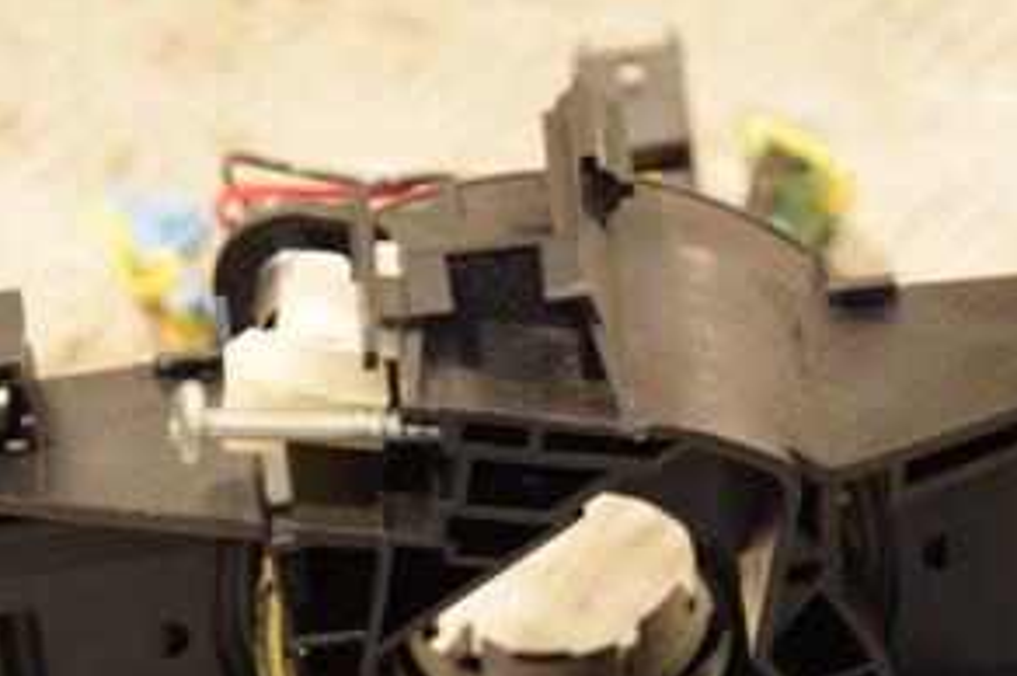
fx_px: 8014
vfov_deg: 4.8
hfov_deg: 7.3
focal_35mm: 284
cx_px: 592
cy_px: 631
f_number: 5.6
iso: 800
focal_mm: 92
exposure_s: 1/80
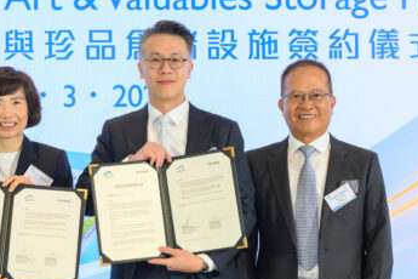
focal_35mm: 107
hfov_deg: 18.9
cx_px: 93
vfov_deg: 12.8
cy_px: 132
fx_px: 1242
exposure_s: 1/160
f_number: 6.3
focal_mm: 48
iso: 1600
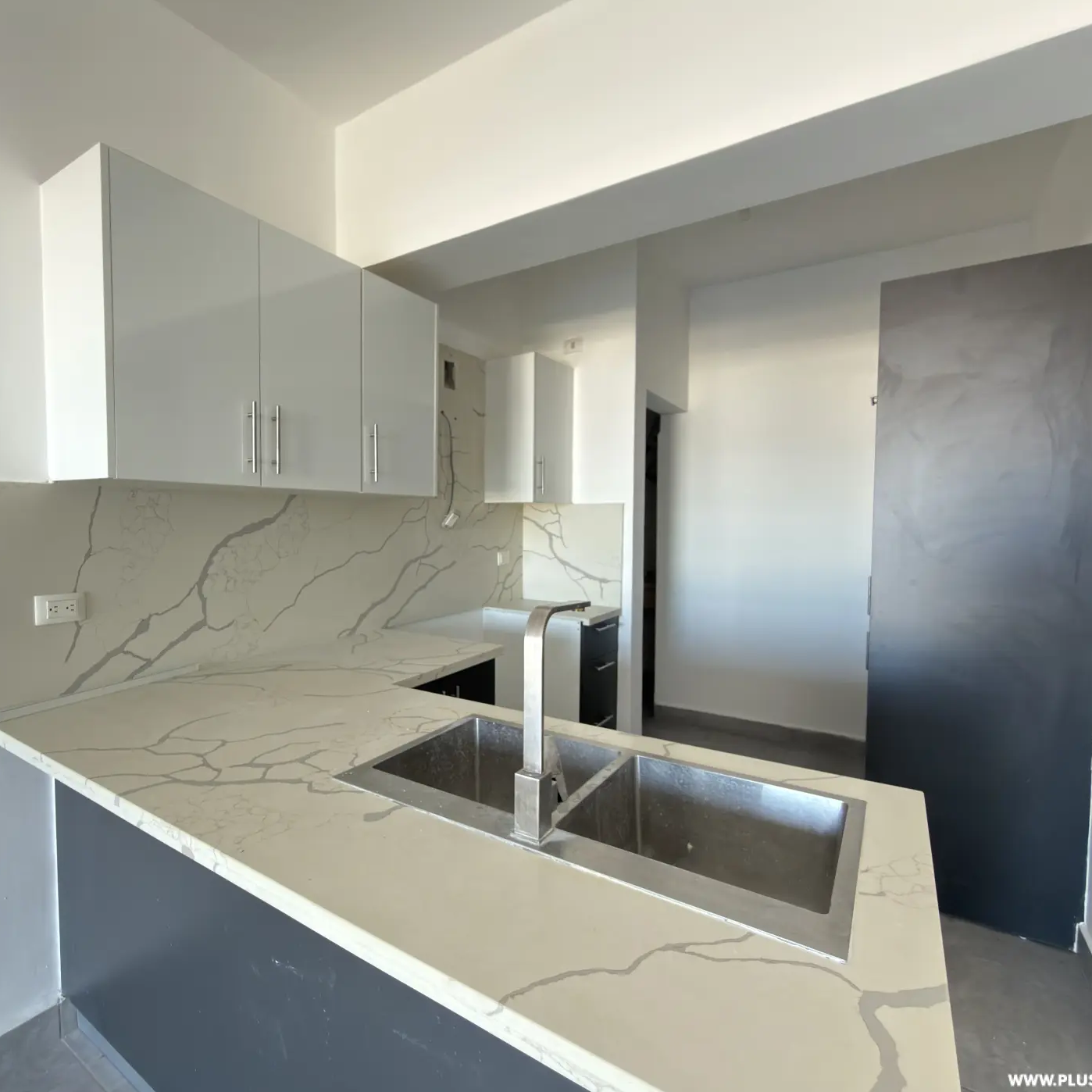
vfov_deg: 84.0
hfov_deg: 83.6
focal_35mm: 17
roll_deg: +0.4
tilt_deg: -3.6
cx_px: 482
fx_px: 607
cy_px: 550
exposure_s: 1/30
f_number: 2.2
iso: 200
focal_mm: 2.22
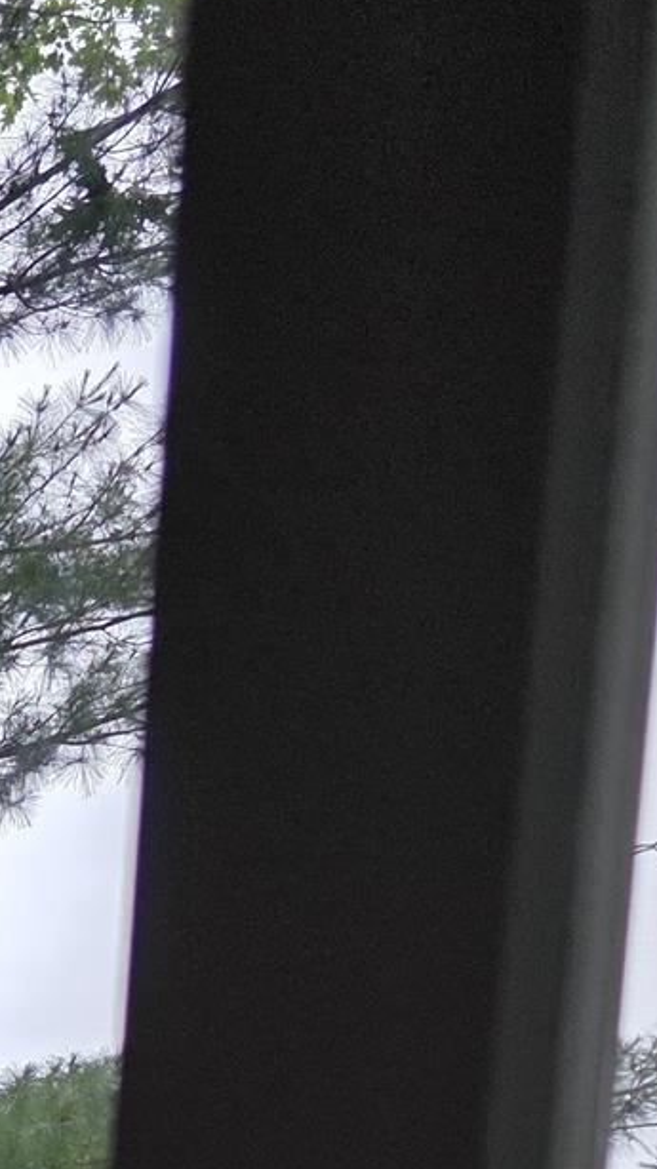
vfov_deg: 18.8
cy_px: 1952
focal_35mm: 94
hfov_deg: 11.6
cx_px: -625
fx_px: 2914
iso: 25
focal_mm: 6.3
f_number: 1.7
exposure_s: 1/359
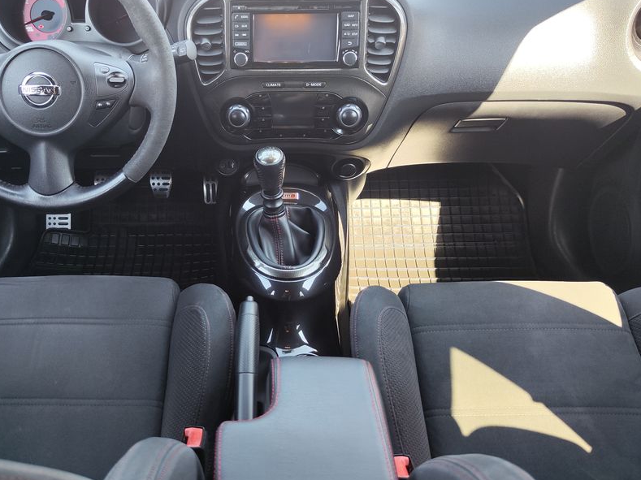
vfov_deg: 40.7
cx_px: 258
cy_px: 252
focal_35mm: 35
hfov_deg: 52.3
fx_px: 648
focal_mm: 7.01
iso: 110
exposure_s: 1/100
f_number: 1.69
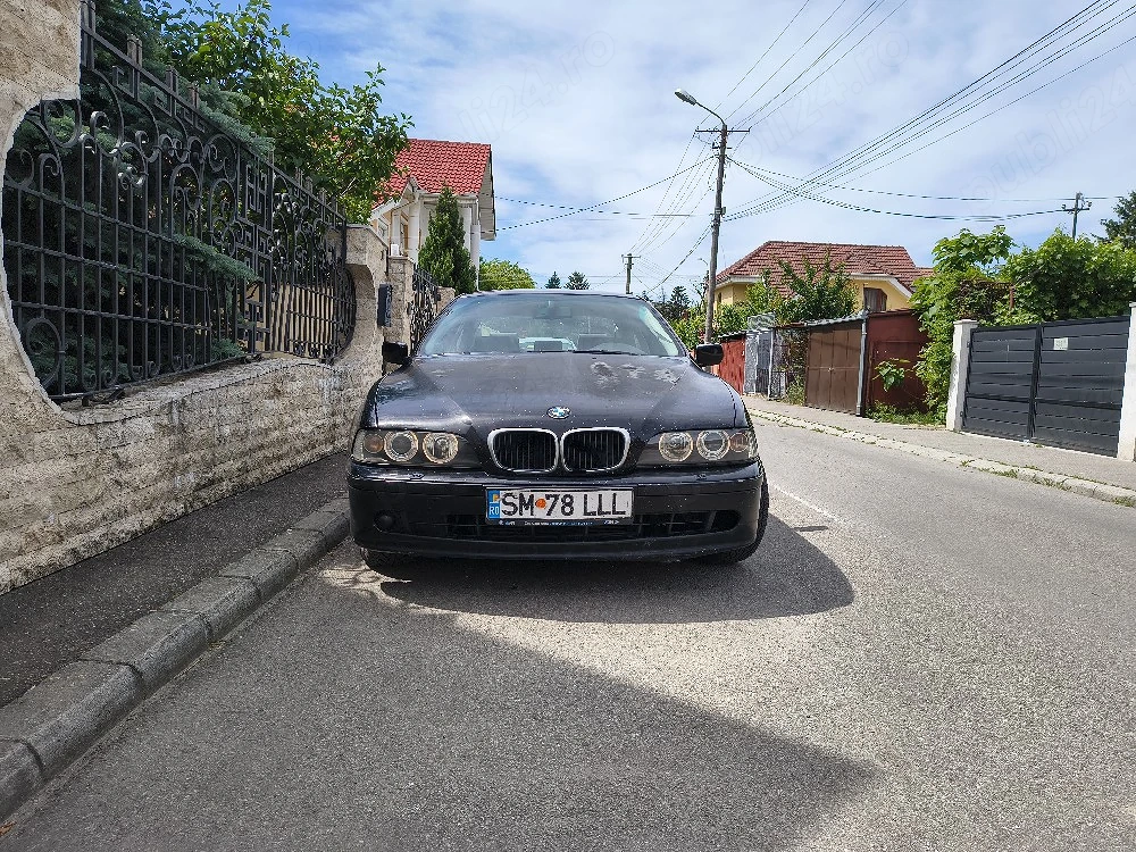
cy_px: 426
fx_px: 788
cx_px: 568
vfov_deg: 56.8
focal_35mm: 24
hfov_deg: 71.6
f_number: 1.8
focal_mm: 5.56
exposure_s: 1/2500
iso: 102
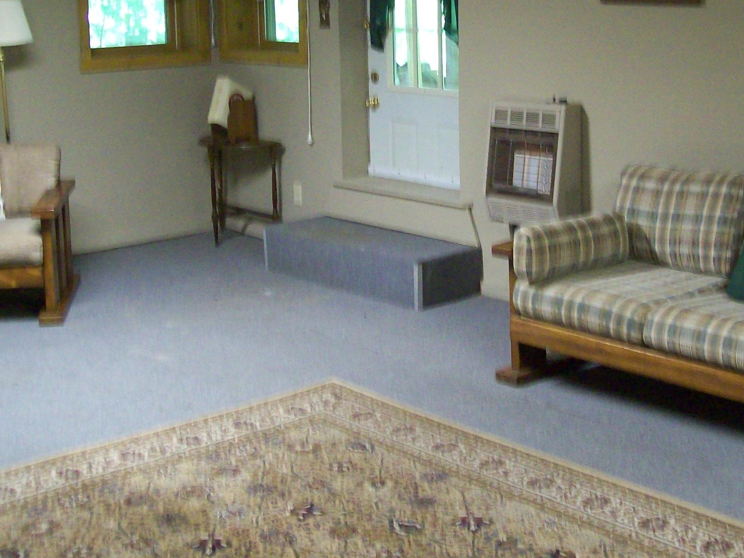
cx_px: 443
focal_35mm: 57
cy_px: 178
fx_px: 1225
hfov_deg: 33.7
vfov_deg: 25.5
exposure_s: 1/8
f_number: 2.7
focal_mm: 6
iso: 200
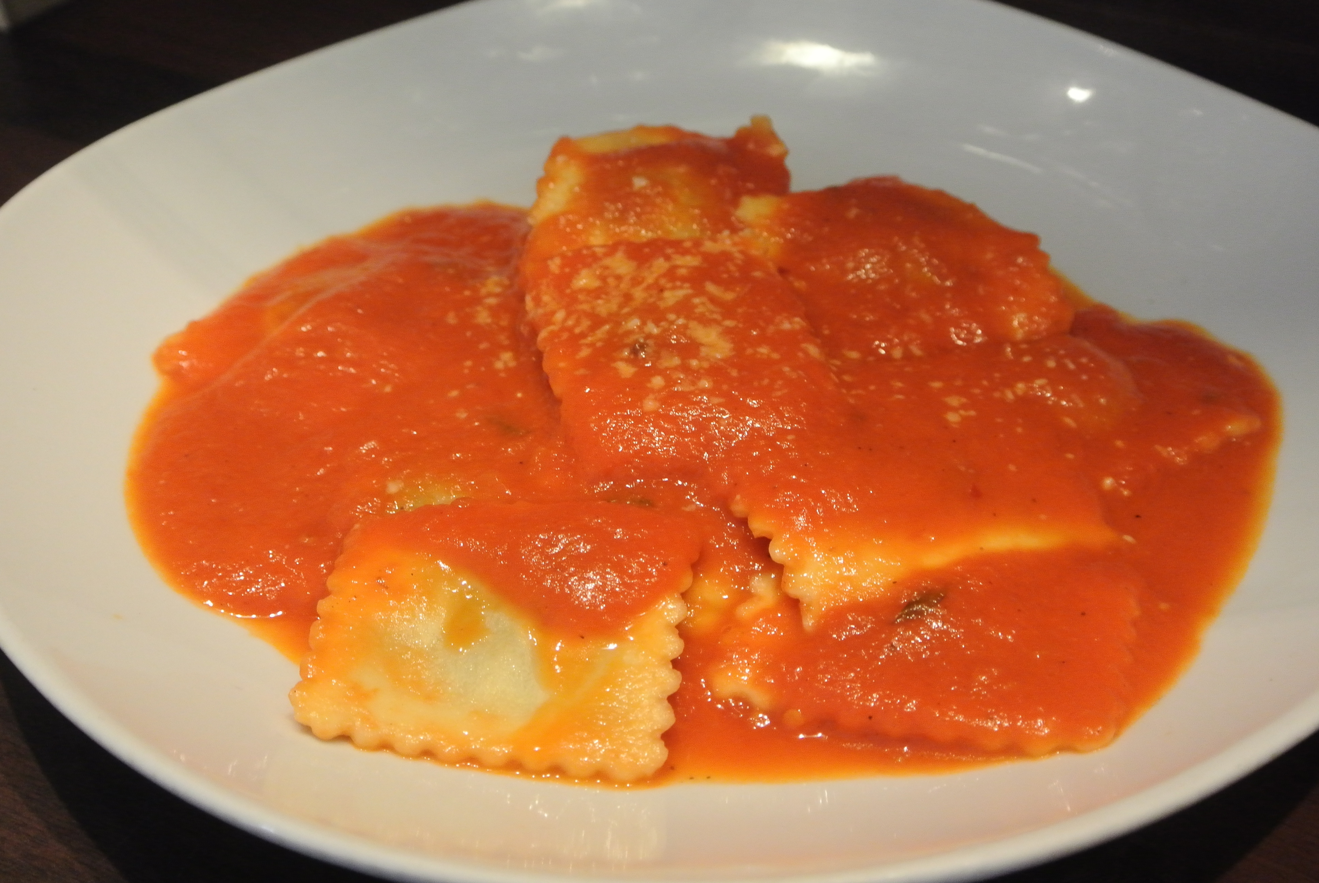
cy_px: 442
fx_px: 1614
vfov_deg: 30.6
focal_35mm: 44
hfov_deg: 44.5
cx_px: 660
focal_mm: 16.3
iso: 3200
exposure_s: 1/100
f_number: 4.2
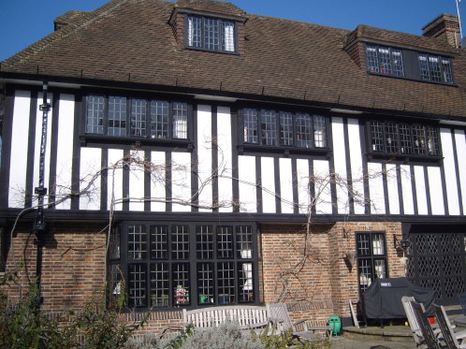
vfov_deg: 39.6
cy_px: 173
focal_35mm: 36
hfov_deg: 51.4
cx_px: 232
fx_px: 484
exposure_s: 1/250
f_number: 7.1
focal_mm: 7.4
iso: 80
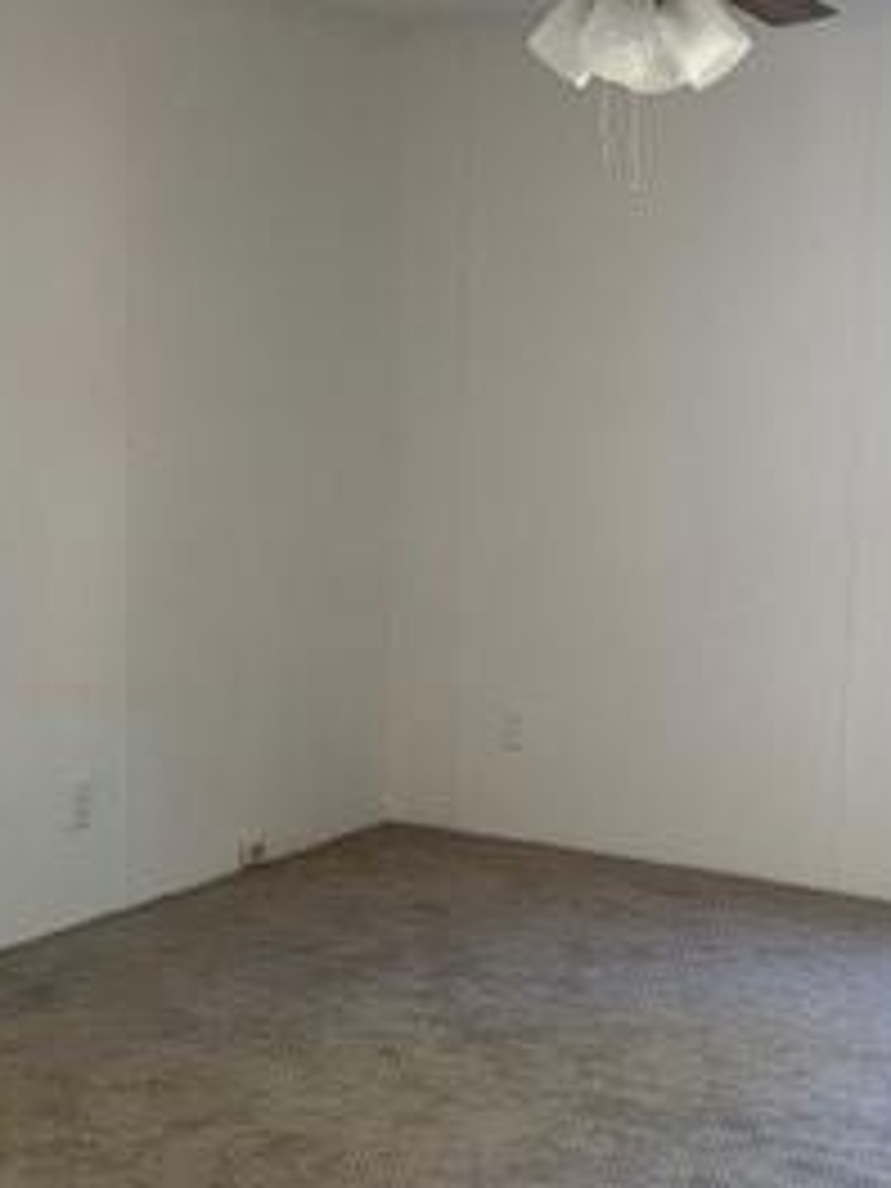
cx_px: 666
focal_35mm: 63
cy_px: 540
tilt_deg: -5.6
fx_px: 2162
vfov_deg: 30.7
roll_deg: -1.5
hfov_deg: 23.1
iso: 100
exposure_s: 1/85
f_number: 1.8
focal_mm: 4.25
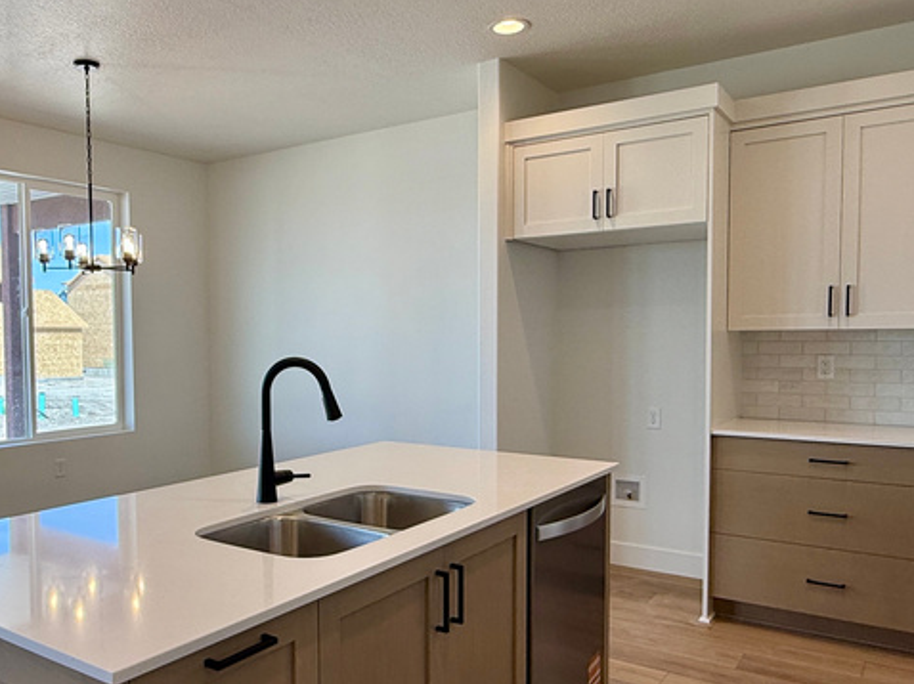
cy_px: 378
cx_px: 348
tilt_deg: -2.5
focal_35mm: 30
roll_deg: +0.4
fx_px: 792
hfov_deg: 59.3
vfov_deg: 46.7
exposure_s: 1/153
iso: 64
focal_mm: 2.22
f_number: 2.2
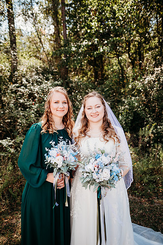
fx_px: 163
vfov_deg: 73.7
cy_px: 122
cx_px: 82
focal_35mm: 24
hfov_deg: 53.1
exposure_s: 1/800
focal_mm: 24
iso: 100
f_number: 2.2
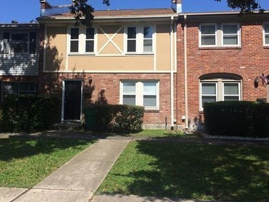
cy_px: 84
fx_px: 264
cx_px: 122
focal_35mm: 34
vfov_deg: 41.7
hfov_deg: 53.8
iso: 32
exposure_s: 1/2283
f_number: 2.2
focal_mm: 4.15
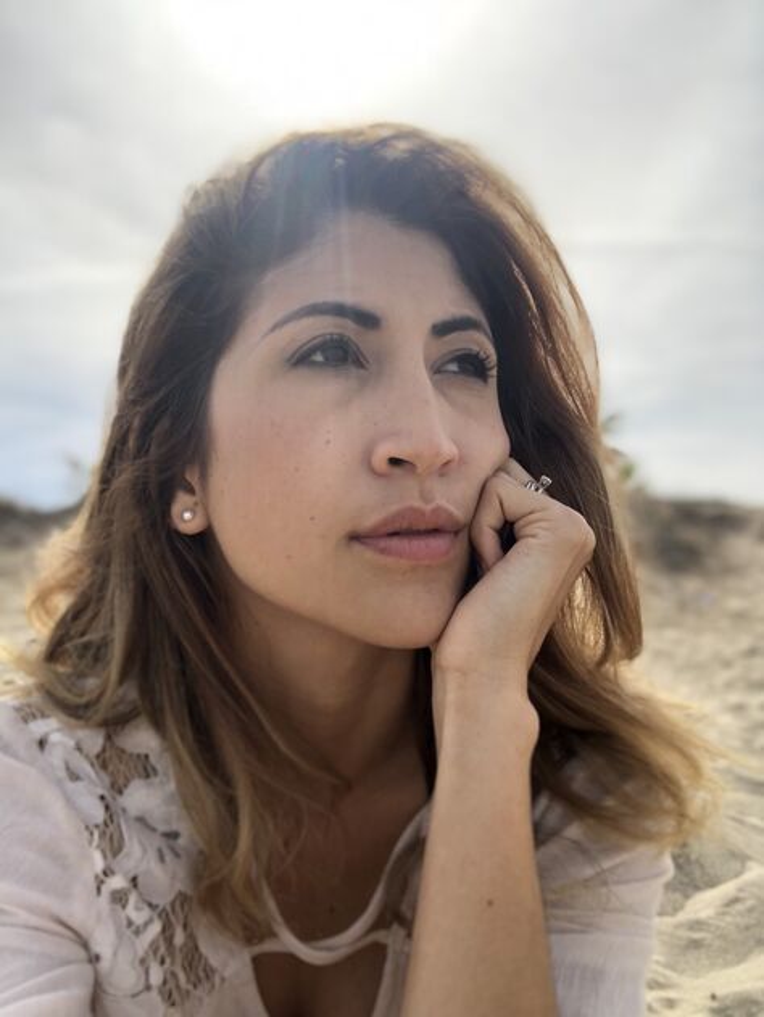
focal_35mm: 32
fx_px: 941
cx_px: 382
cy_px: 508
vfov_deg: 56.8
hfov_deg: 44.2
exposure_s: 1/833
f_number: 2.2
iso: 20
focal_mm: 2.87
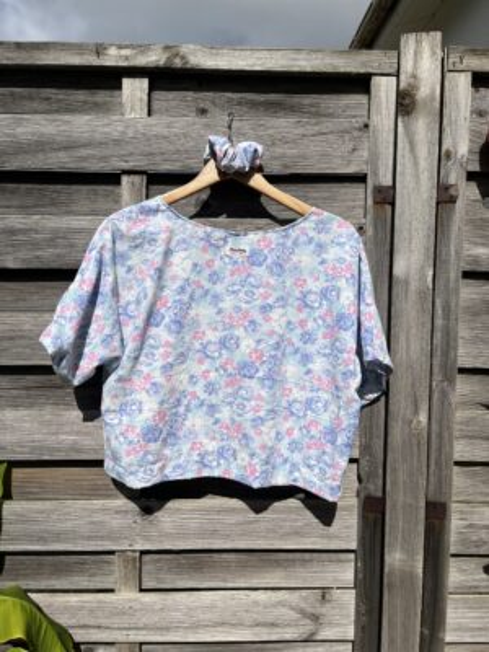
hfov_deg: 53.1
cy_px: 326
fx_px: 490
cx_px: 244
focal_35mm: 26
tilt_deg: -3.7
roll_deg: -0.2
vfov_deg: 67.3
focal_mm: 5.1
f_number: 1.6
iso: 50
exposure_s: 1/10870
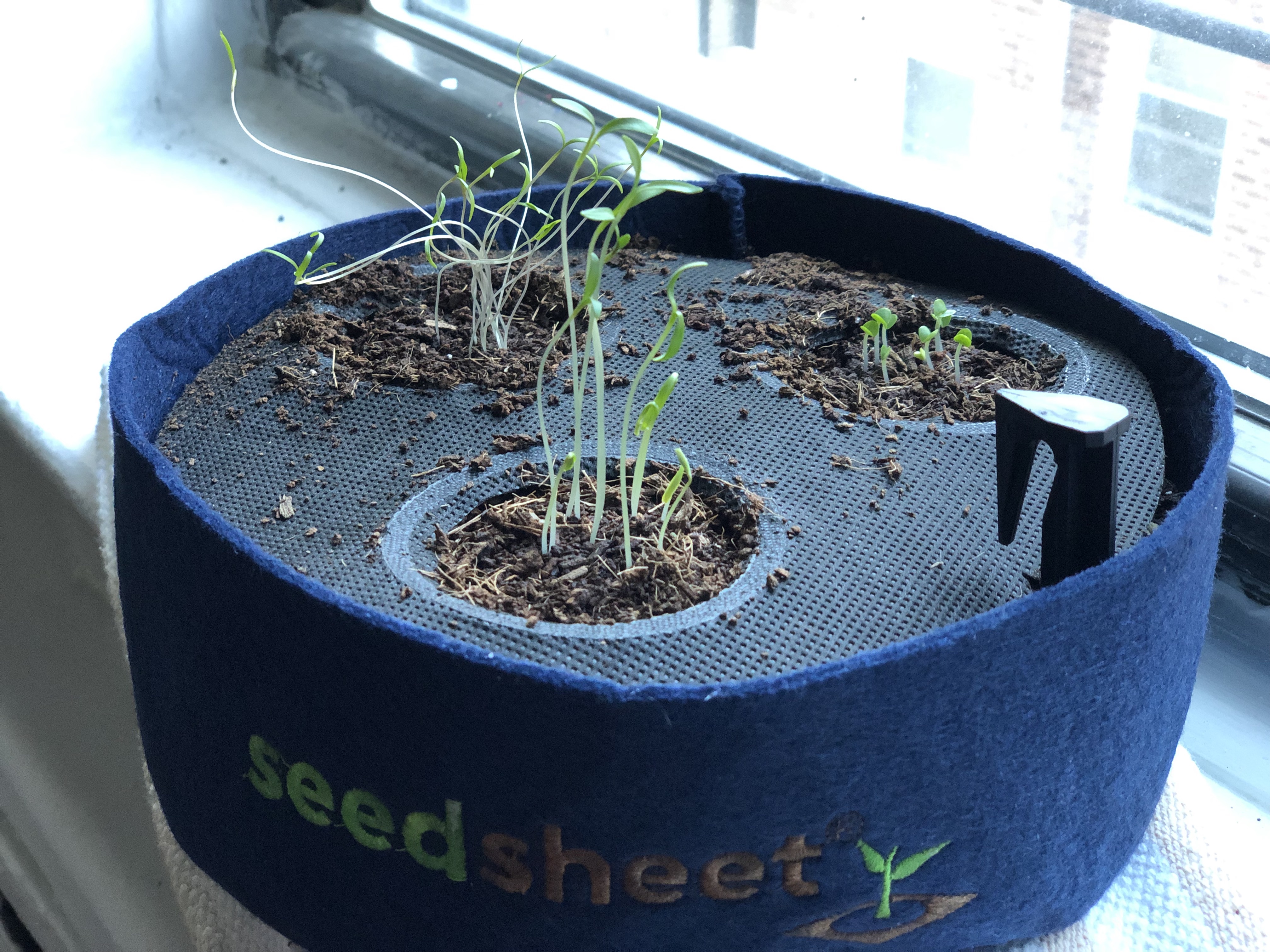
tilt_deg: -28.1
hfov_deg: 36.8
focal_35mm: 52
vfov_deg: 28.0
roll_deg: +0.6
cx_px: 635
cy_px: 476
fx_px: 1908
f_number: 2.4
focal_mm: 6
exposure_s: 1/24
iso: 125
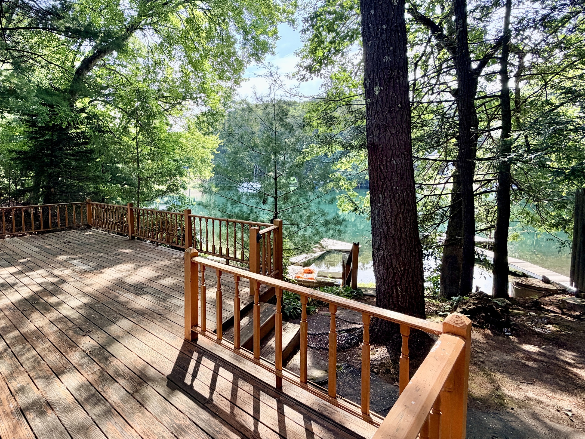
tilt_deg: -4.2
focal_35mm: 20
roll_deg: +1.0
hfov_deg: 79.3
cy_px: 197
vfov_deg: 65.8
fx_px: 338
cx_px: 200
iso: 50
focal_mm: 2.22
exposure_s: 1/226
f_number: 2.2
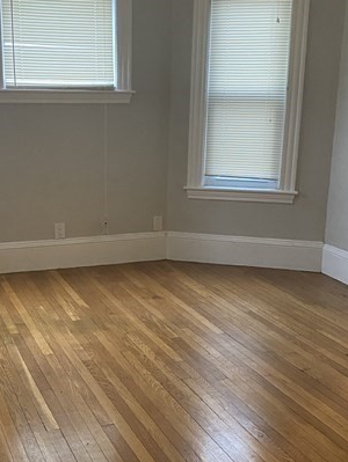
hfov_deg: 29.0
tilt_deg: -15.5
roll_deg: -1.8
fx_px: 669
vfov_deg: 38.1
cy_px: 257
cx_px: 128
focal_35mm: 50
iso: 400
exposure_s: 1/60
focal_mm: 4.25
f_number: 1.8
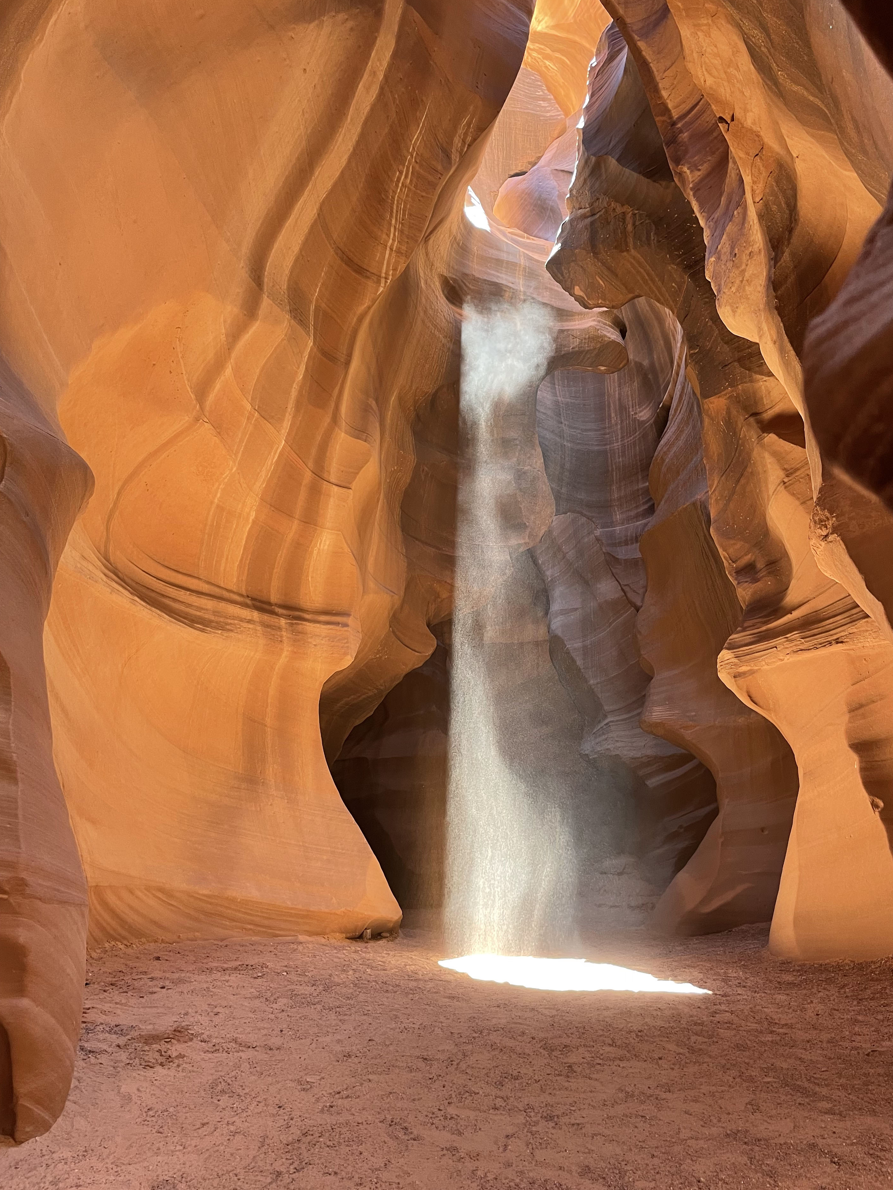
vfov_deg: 63.4
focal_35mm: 28
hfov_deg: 49.7
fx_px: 963
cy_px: 565
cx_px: 480
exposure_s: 1/63
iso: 125
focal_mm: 4.2
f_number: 1.6
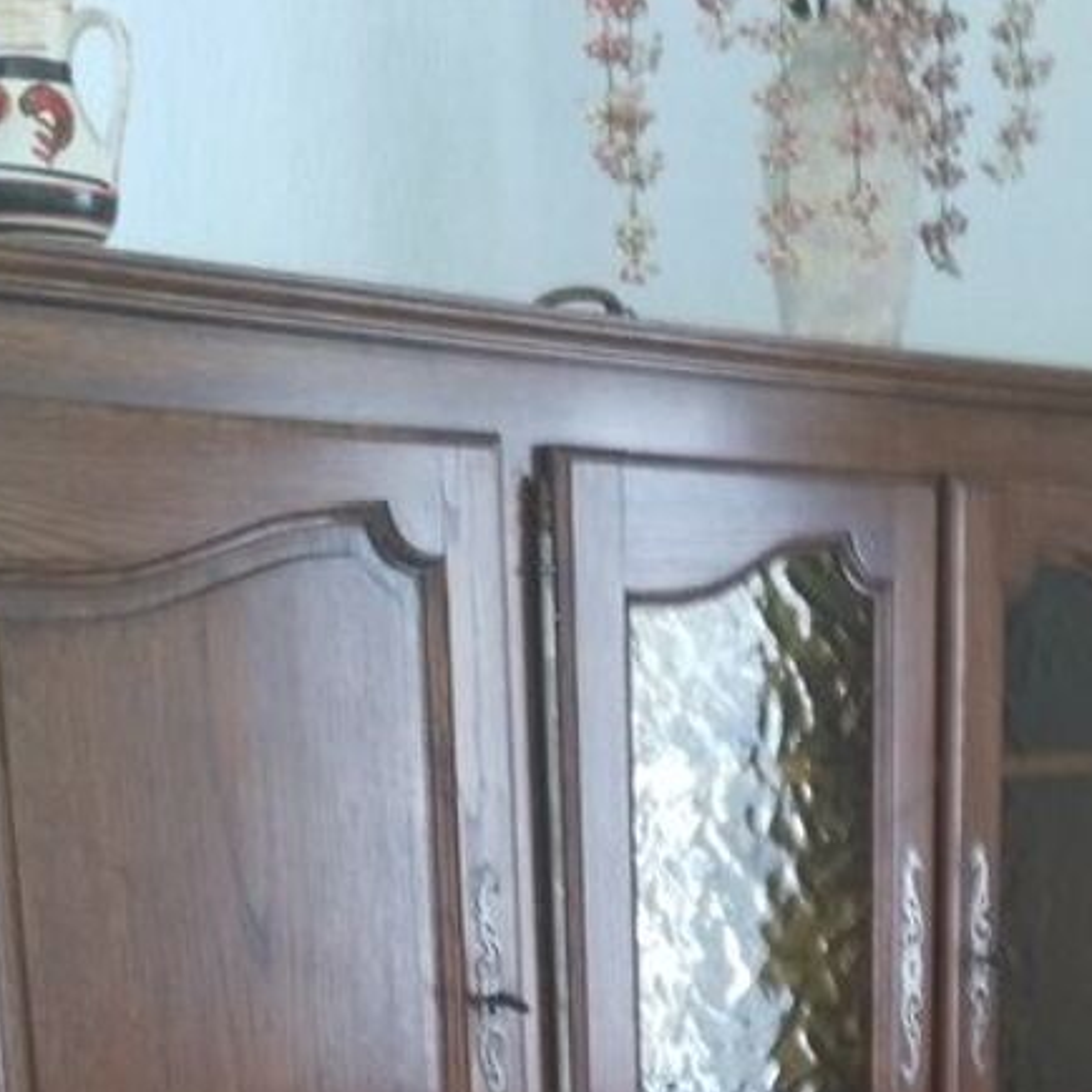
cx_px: 740
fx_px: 2712
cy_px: 1534
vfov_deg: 20.2
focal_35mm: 76
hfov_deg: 22.7
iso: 255
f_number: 2
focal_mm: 2.96
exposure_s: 1/30
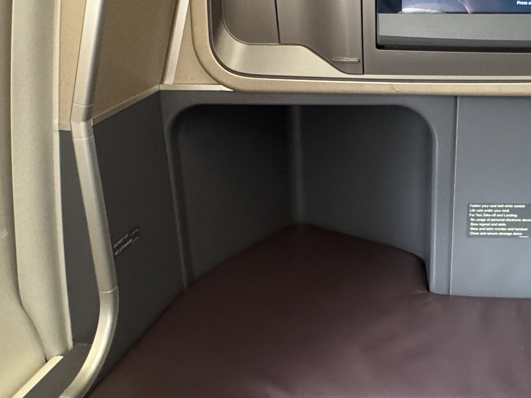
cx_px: 389
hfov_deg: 49.6
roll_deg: +0.5
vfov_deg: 39.0
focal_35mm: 36
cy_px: 120
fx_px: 552
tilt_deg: -16.9
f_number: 2.2
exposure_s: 1/54
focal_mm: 2.22
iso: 800
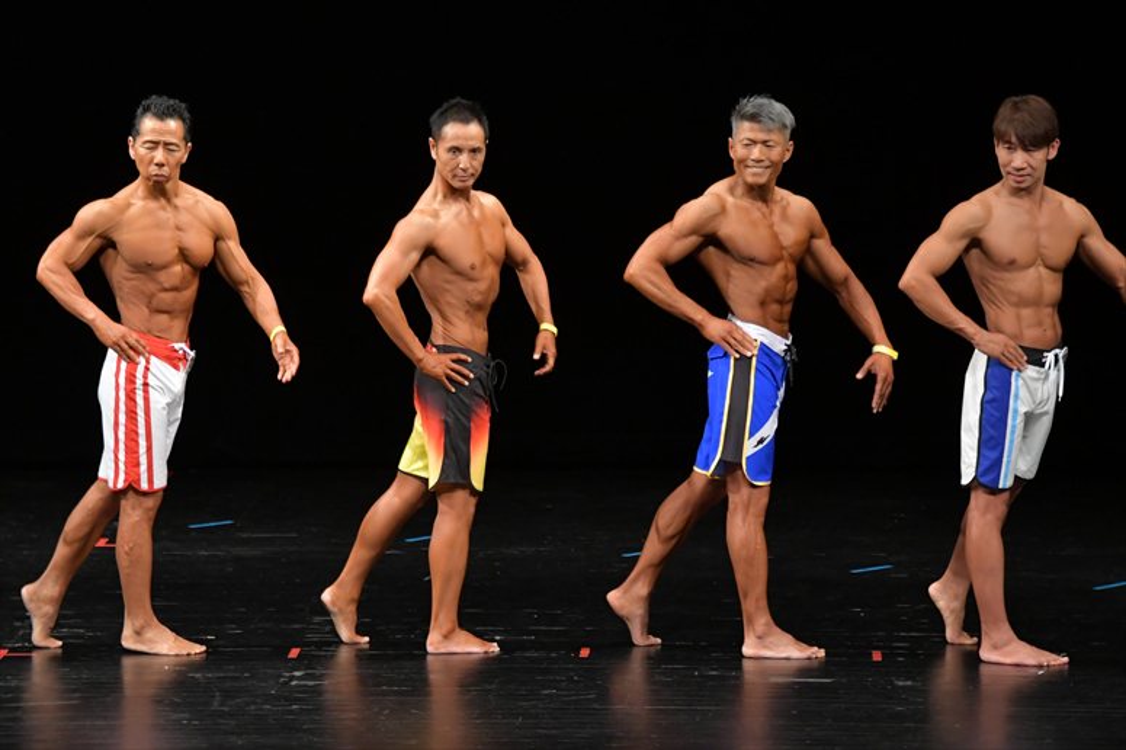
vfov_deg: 5.7
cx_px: 563
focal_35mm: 240
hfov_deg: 8.6
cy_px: 375
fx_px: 7503
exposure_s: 1/400
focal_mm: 160
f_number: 5.6
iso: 3200
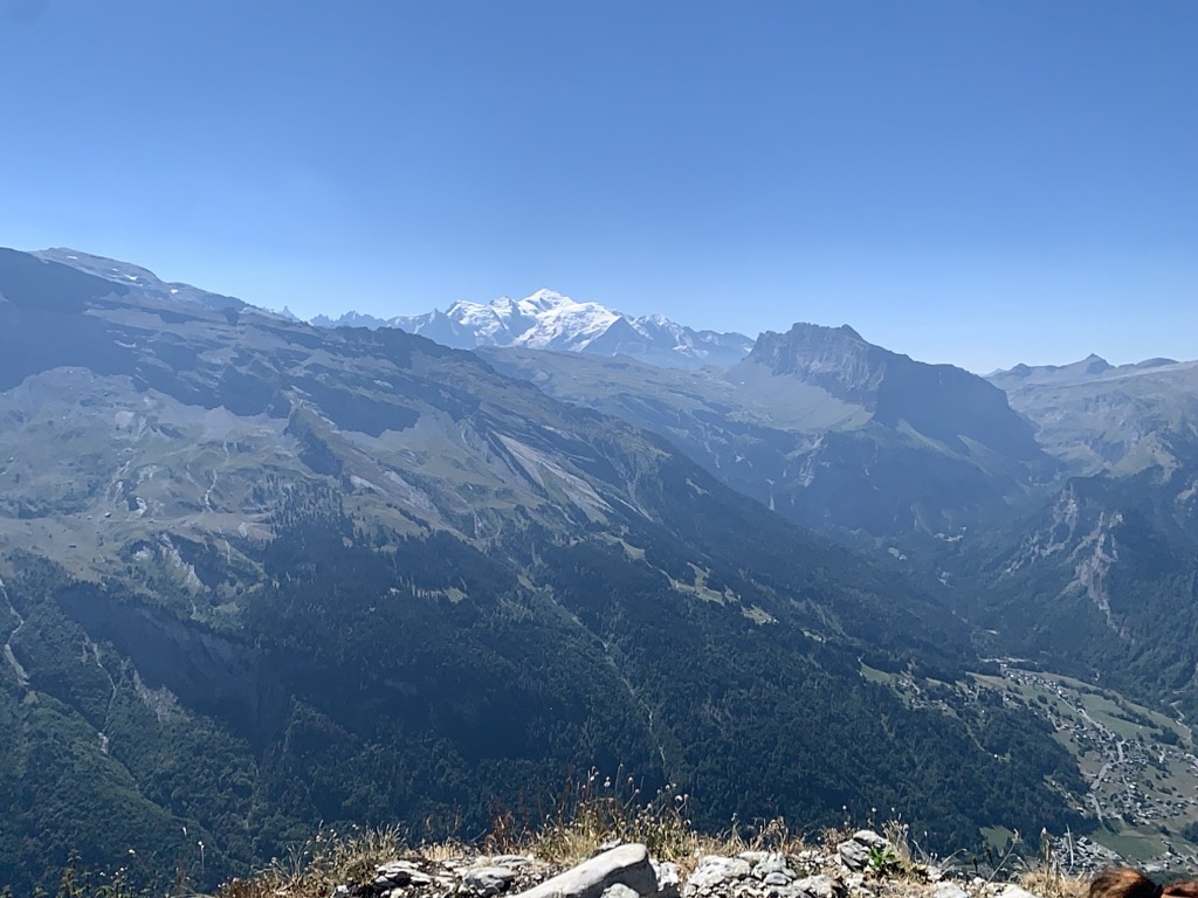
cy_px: 449
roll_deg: -0.6
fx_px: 900
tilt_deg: -4.1
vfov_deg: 53.1
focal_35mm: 26
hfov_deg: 67.3
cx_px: 599
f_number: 1.8
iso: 25
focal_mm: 4.25
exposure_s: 1/4367
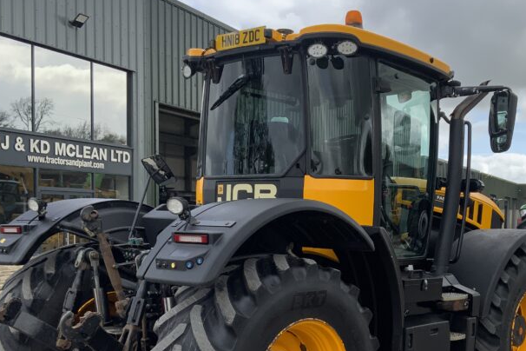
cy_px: 256
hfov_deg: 38.5
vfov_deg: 26.2
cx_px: 348
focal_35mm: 51
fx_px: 745
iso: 16
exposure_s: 1/855
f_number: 1.8
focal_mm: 3
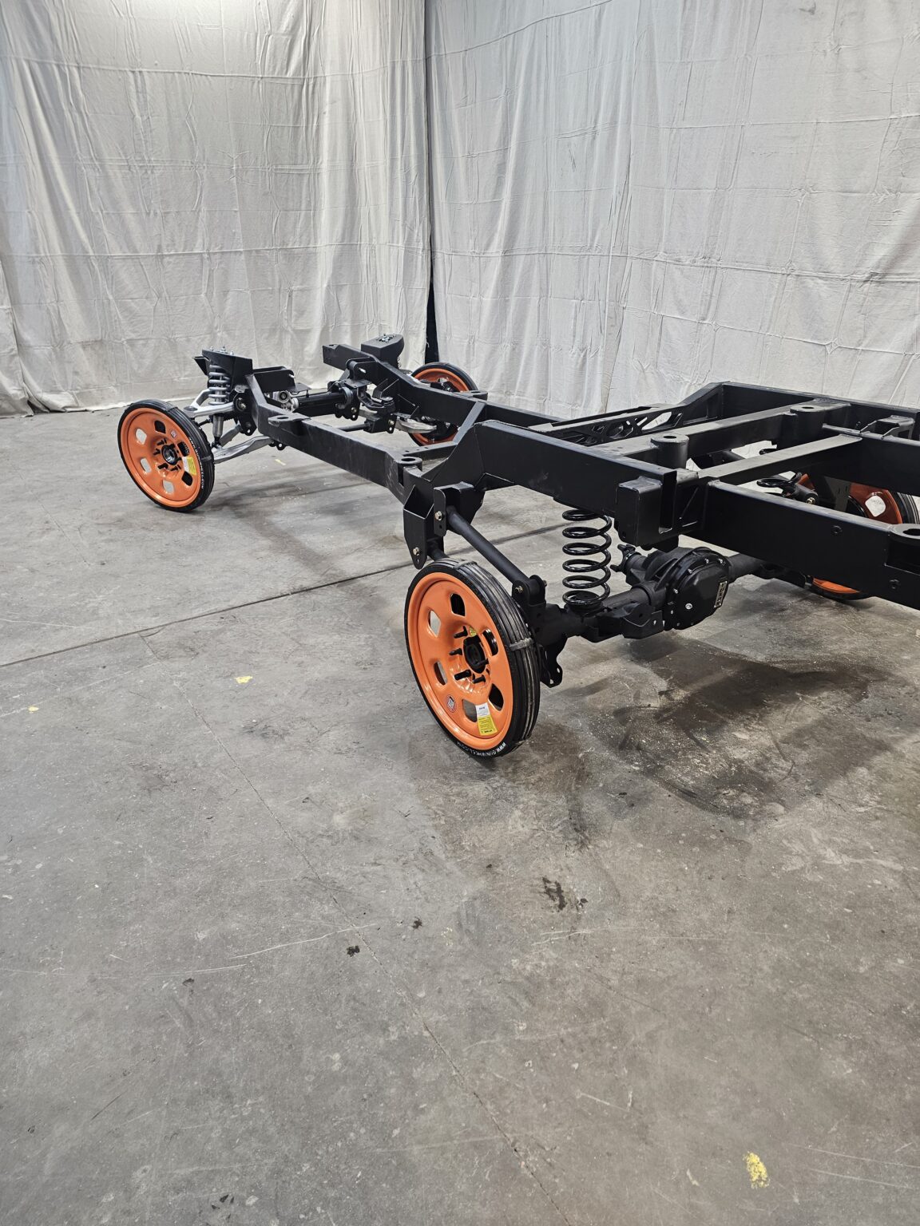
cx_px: 460
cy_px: 613
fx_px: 815
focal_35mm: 23
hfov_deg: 58.9
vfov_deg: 73.9
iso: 200
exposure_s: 1/120
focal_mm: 6.3
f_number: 1.7
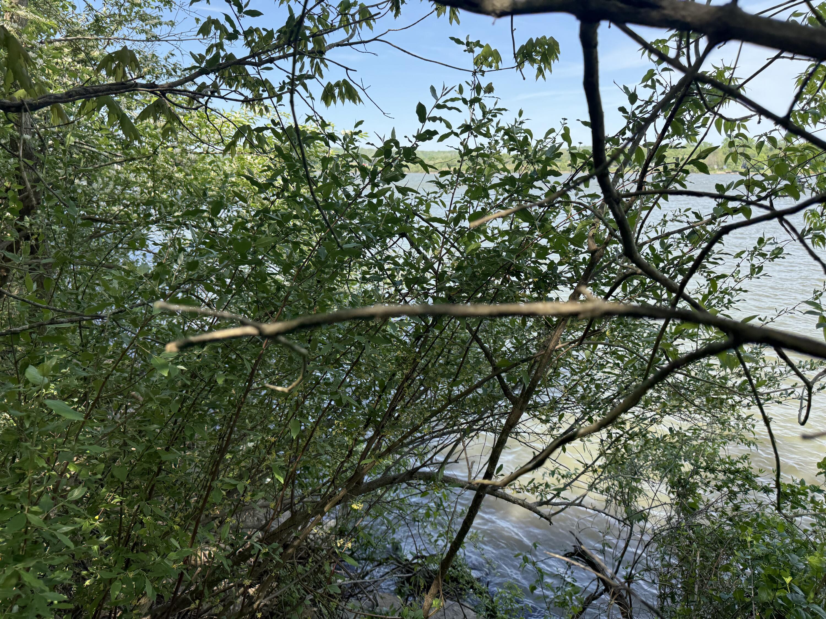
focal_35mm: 24
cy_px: 310
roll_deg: +1.2
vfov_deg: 56.8
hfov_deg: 71.6
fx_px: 573
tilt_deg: -10.6
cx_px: 413
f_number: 1.78
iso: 100
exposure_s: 1/1689
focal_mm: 6.76
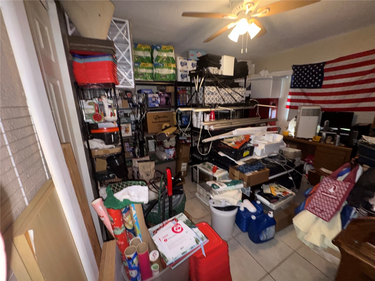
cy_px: 140
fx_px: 152
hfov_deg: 102.1
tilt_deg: -15.4
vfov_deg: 85.7
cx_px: 188
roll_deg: +1.1
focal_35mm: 14
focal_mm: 2.22
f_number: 2.2
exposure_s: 1/30
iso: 400
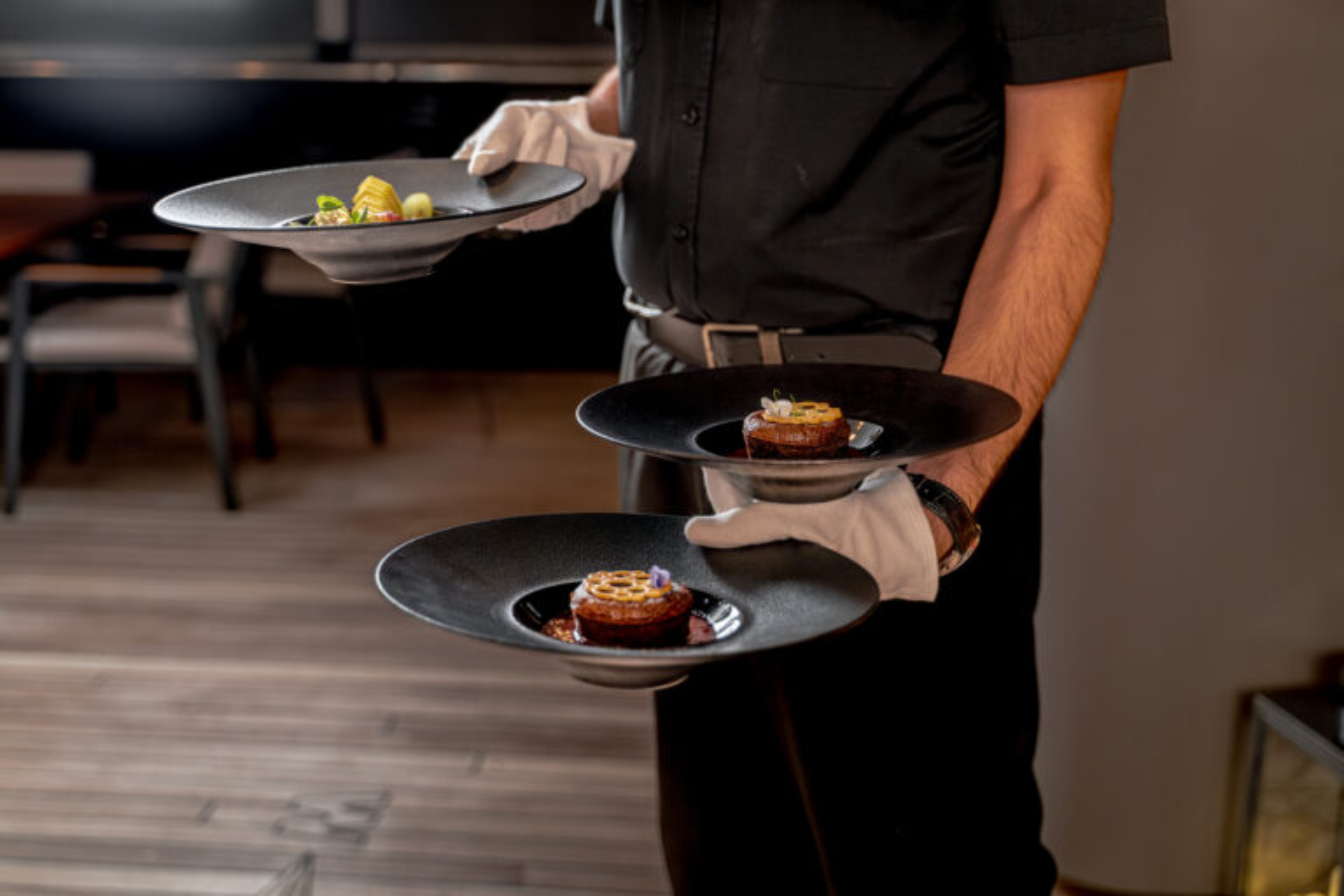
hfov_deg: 47.4
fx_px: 1531
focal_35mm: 41
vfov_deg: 32.6
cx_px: 672
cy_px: 448
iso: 1000
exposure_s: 1/100
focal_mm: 41
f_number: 2.8
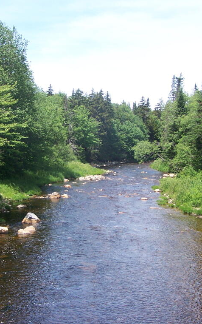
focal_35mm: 57
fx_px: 502
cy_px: 162
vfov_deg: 35.7
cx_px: 73
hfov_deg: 22.7
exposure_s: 1/500
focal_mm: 6.7
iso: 80
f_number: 2.8
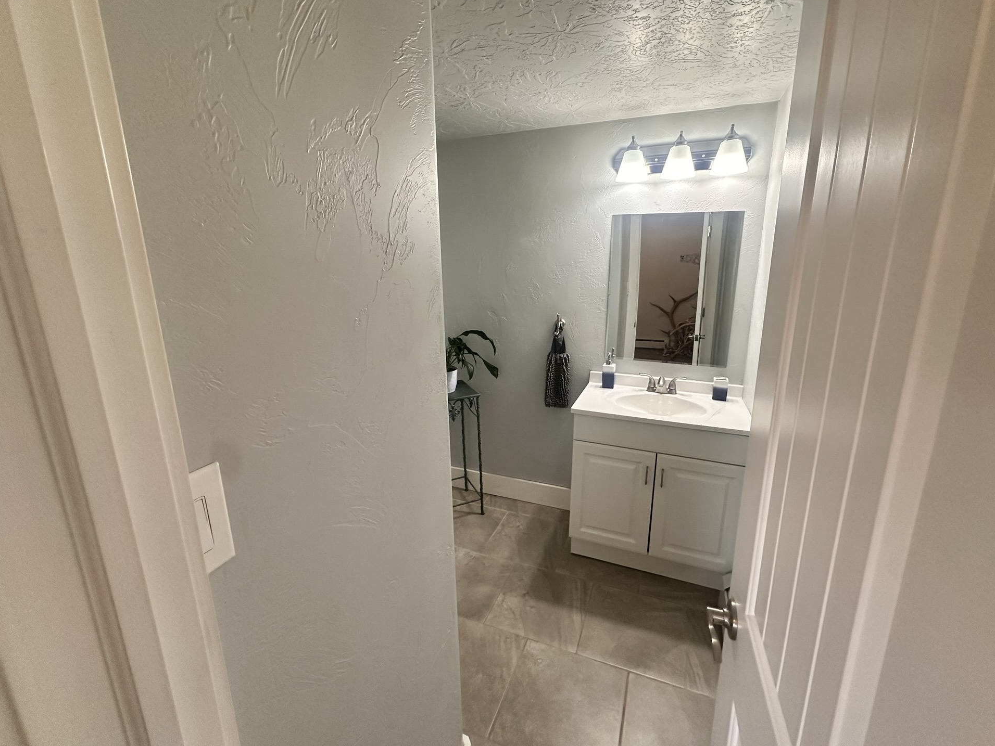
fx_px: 431
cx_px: 514
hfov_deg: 98.1
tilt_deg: -13.8
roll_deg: +0.3
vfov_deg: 81.7
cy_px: 355
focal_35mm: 15
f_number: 2.2
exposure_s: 1/120
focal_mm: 2.22
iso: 250
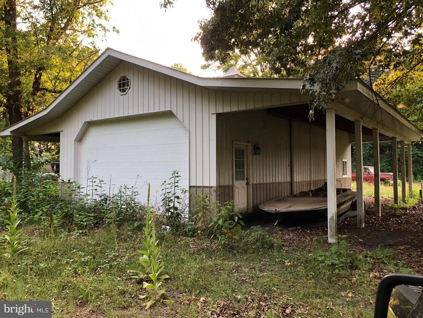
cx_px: 212
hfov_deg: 63.4
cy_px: 159
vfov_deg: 49.7
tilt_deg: +0.4
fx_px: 342
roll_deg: -0.1
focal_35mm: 28
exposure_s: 1/120
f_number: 1.8
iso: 40
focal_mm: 3.99
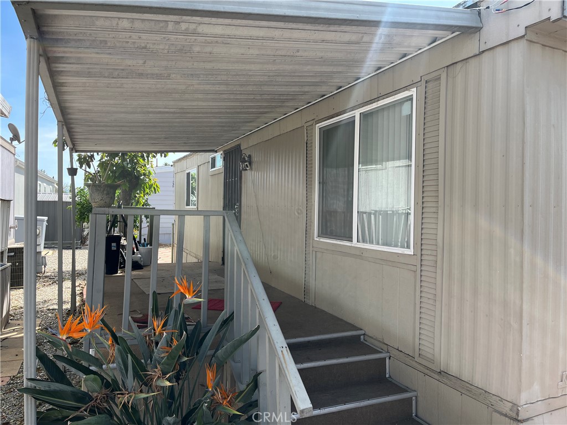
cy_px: 212
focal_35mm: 26
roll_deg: -0.4
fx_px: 426
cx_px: 284
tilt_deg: -1.3
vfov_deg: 53.1
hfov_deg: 67.3
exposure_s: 1/1009
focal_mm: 5.1
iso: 50
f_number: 1.6
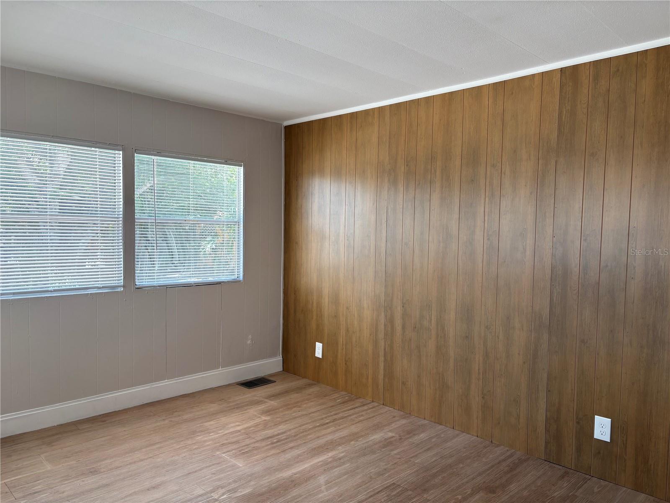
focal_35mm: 26
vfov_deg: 53.1
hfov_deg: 67.3
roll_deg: -0.6
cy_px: 252
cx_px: 335
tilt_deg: -3.1
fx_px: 503
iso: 50
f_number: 1.6
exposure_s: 1/122
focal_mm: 5.96
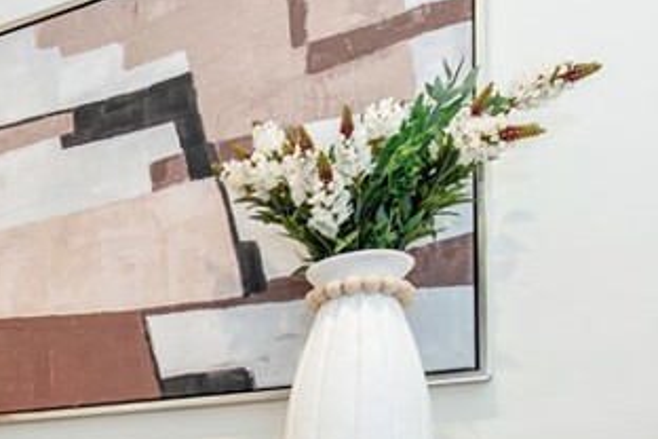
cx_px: -84
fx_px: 841
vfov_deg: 25.7
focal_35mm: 46
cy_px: 548
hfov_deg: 35.7
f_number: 5
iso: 800
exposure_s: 1/100
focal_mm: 14
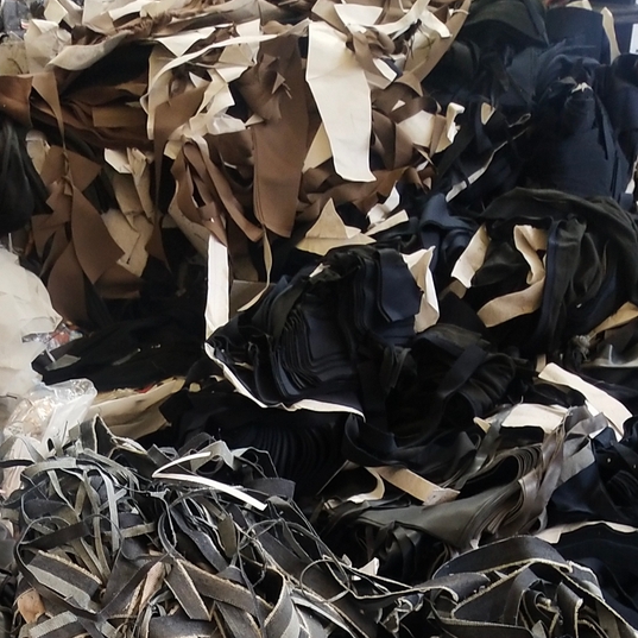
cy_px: 891
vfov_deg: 19.7
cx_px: 188
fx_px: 1647
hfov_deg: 21.8
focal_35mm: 79
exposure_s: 1/50
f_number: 1.8
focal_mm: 3.95
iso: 252
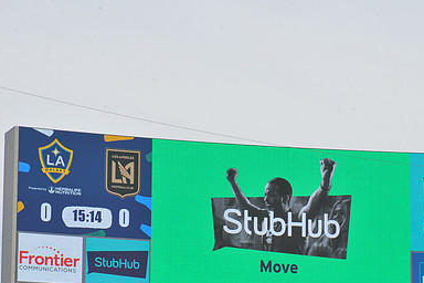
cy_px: 203
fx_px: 2061
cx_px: 287
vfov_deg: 7.8
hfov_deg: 11.7
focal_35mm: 175
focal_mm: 116
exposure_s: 1/640
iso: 500
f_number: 13
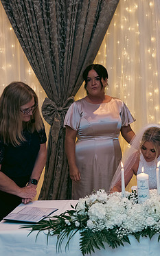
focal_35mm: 76
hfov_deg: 17.0
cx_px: 133
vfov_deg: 27.1
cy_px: 132
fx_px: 530
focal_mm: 48
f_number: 3.5
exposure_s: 1/160
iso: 800
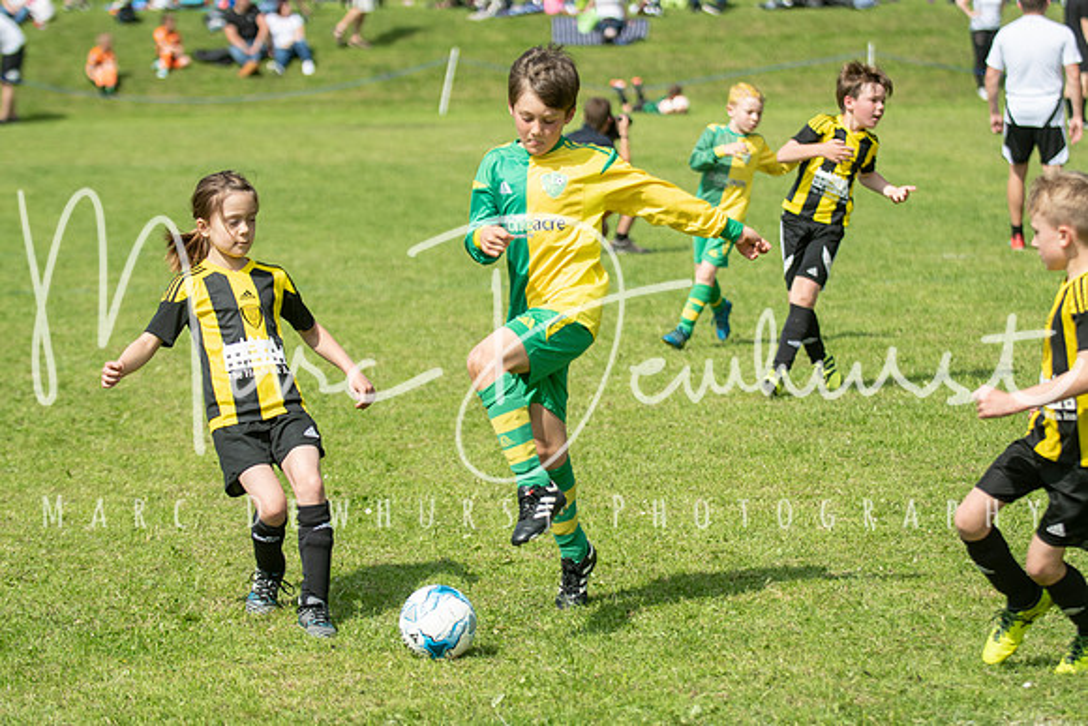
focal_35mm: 135
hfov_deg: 15.2
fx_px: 4081
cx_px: 544
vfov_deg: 10.2
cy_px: 363
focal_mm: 90
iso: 250
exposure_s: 1/3200
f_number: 3.2
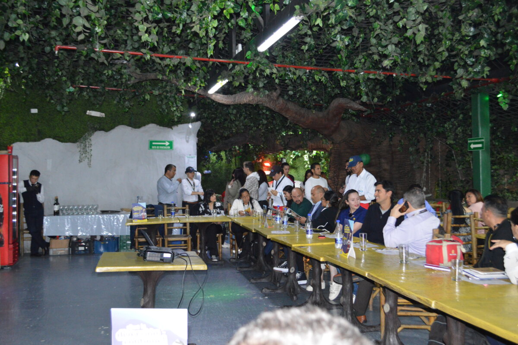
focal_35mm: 36
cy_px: 172
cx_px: 259
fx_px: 518
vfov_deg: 36.8
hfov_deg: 53.2
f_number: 4
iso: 2200
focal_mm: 24
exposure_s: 1/60
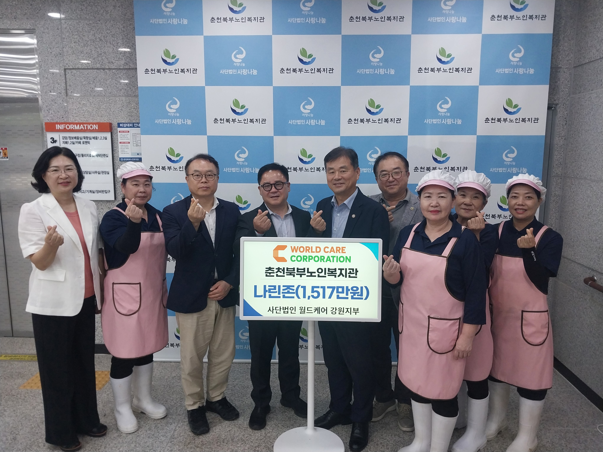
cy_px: 226
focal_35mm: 26
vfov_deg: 53.1
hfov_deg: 67.3
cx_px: 302
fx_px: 453
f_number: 1.8
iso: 100
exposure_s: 1/60
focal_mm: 4
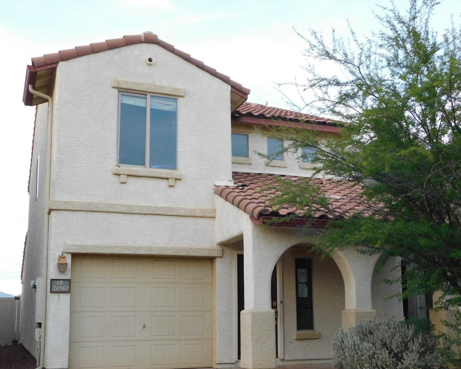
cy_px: 219
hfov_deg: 41.1
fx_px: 614
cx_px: 256
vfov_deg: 33.3
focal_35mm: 45
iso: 125
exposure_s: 1/80
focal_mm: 6.3
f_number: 3.5
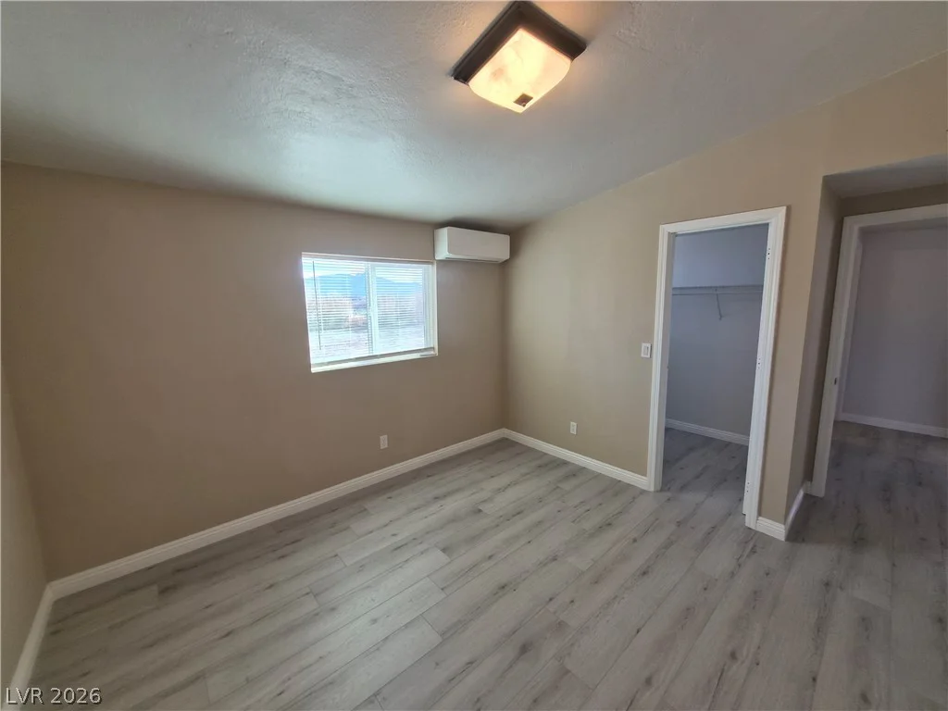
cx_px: 474
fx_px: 356
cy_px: 356
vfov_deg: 89.9
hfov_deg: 106.2
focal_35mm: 13
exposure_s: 1/60
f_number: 2.2
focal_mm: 1.7
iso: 50
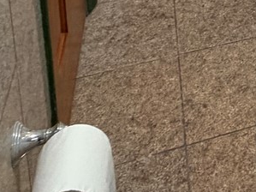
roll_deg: -2.9
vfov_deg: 14.1
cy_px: -257
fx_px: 554
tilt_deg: -11.5
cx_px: 366
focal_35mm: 75
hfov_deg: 22.2
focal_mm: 2.22
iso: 320
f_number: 2.2
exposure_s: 1/60
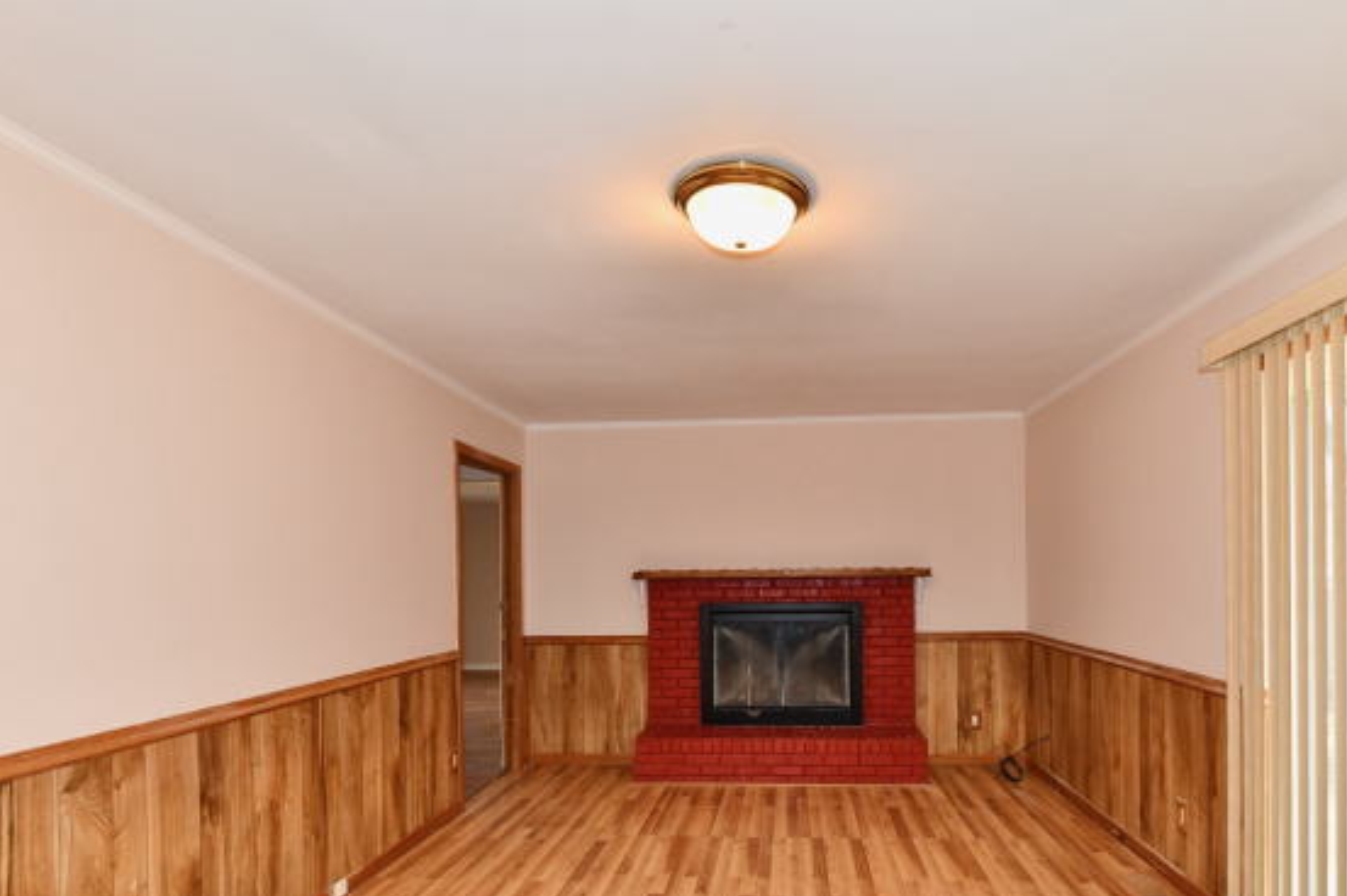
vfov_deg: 63.1
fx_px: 710
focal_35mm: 19
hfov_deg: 86.5
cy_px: 587
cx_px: 755
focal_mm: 14
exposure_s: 1/80
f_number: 6.3
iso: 640
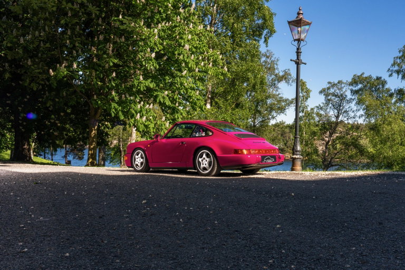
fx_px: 405
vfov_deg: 36.9
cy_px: 135
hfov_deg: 53.1
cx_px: 202
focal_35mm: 36
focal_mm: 36
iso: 500
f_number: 16
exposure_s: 1/160
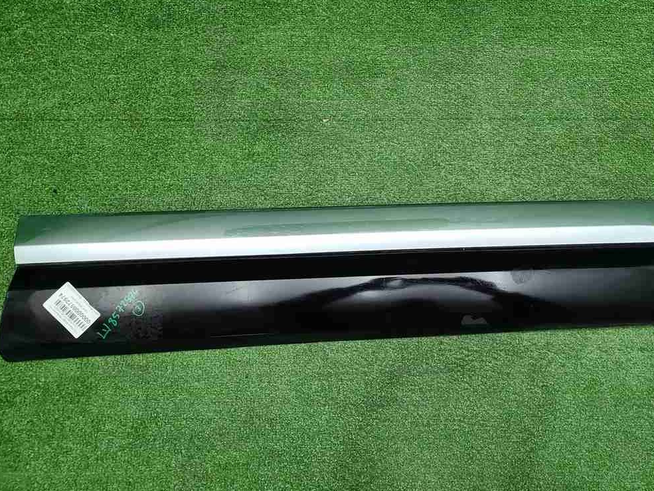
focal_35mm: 38
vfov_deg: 37.6
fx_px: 718
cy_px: 209
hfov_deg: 48.3
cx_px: 428
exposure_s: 1/50
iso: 116
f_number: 1.8
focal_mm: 5.4
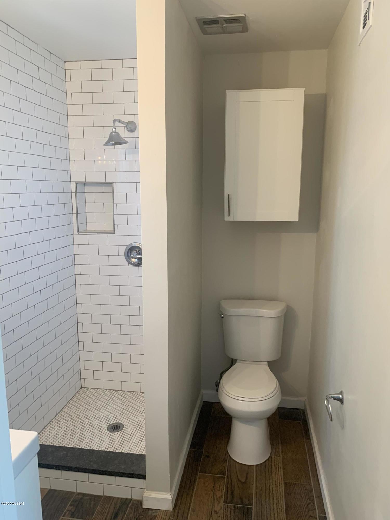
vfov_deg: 67.3
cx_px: 195
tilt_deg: -11.1
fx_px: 391
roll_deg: -1.3
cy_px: 260
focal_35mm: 26
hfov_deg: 53.1
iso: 100
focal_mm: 4.25
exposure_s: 1/60
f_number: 1.8
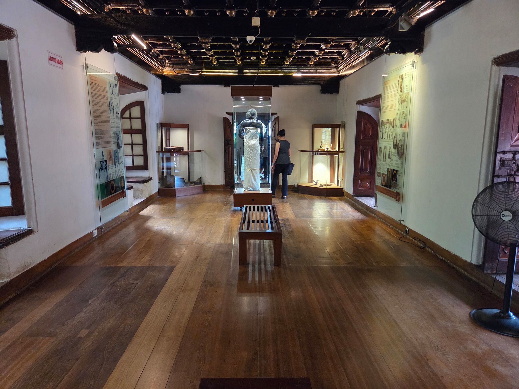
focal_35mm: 23
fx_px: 345
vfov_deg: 58.9
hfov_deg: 73.9
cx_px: 260
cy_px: 194
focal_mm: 5.4
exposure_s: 1/120
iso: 1250
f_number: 1.8
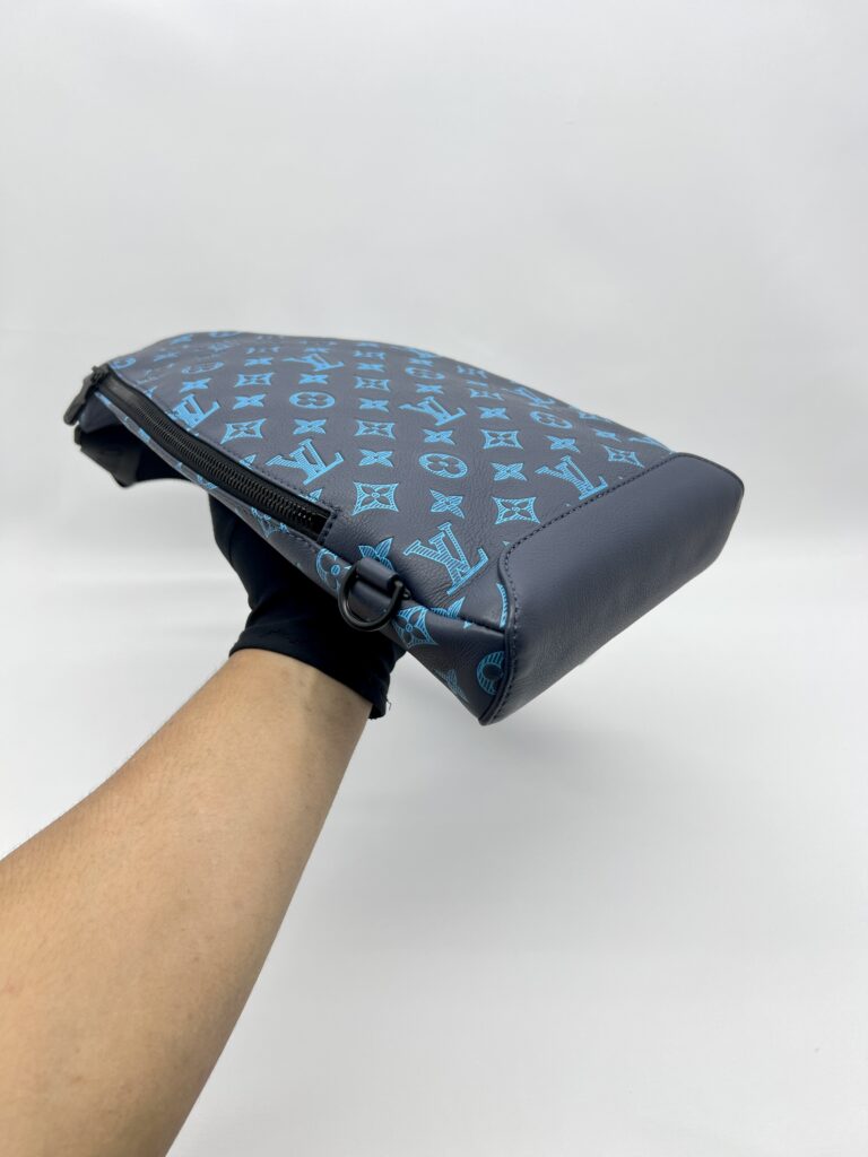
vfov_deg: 67.3
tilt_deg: -31.8
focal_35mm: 26
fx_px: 869
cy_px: 578
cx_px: 434
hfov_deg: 53.1
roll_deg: +1.8
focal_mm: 5.7
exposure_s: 1/102
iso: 32
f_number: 1.5
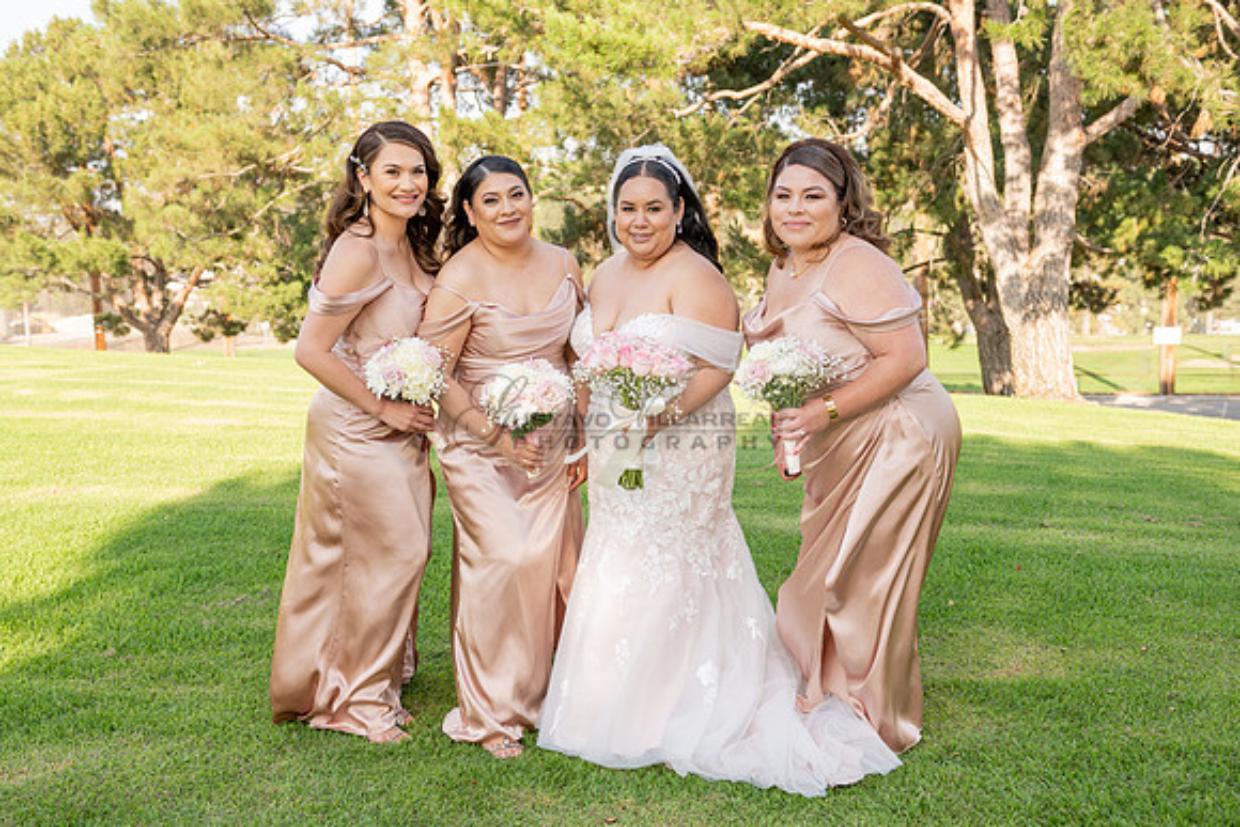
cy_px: 419
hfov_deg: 49.9
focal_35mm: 39
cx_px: 589
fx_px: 1332
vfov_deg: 34.5
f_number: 4
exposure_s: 1/160
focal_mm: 36
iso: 80
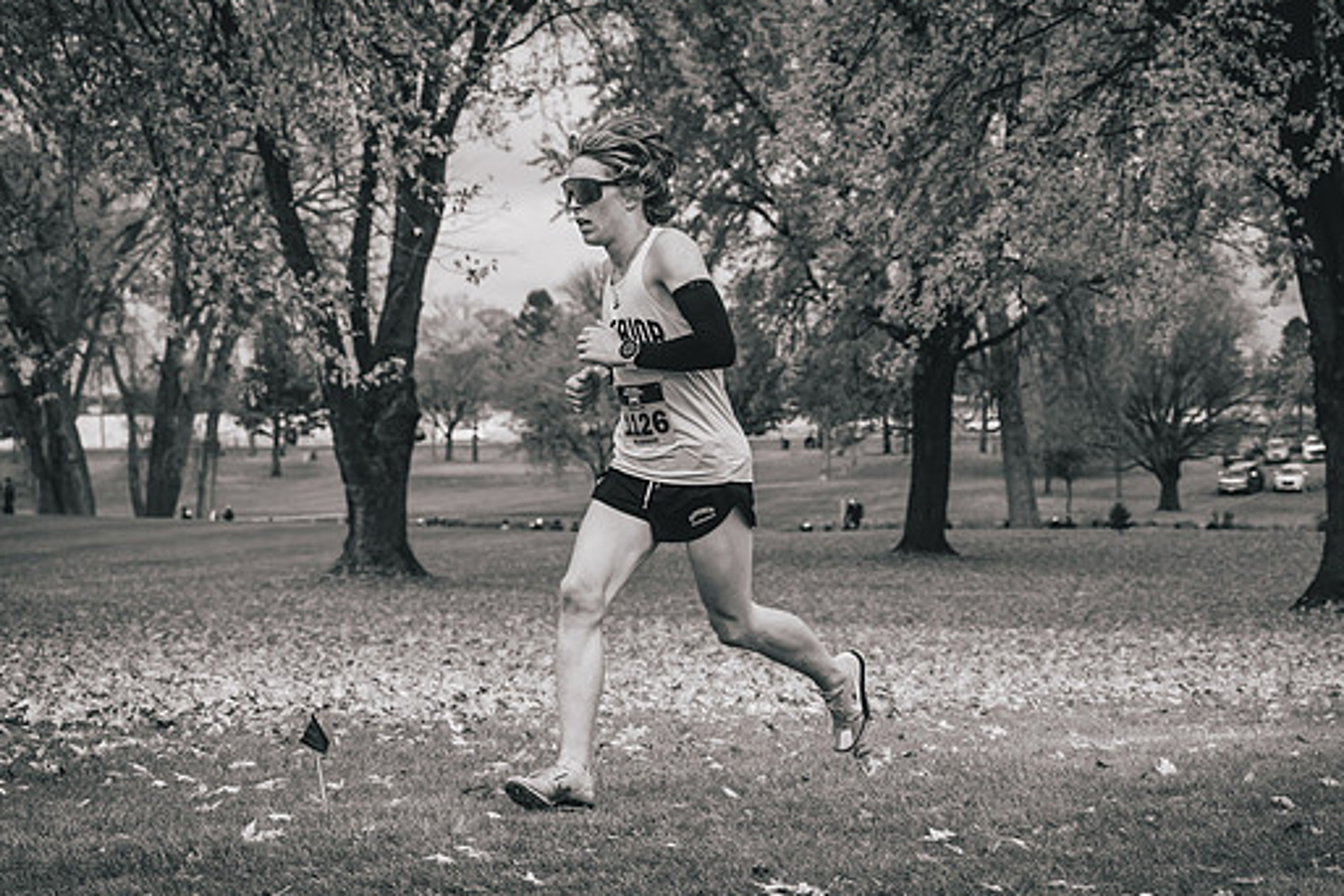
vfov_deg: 15.9
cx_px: 739
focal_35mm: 86
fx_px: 3210
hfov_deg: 23.6
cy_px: 449
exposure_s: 1/800
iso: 400
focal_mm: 76
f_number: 6.3
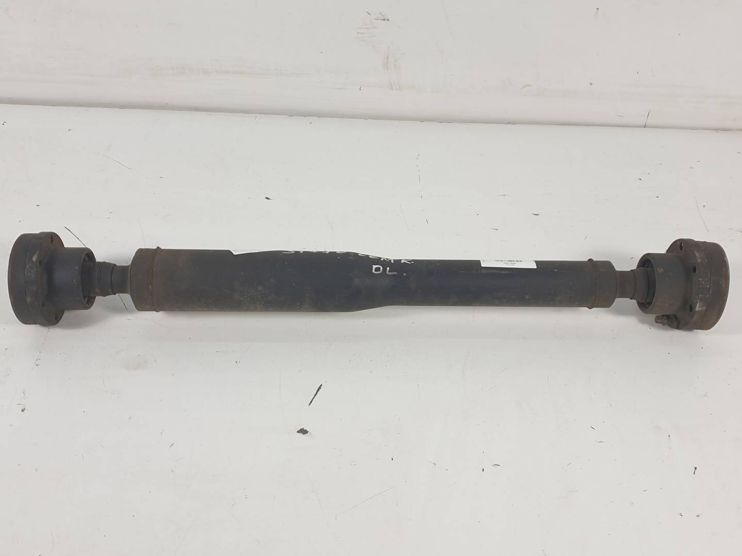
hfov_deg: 67.3
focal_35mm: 26
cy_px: 278
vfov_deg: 53.1
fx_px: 557
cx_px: 371
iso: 50
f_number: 1.5
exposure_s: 1/193
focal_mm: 4.3
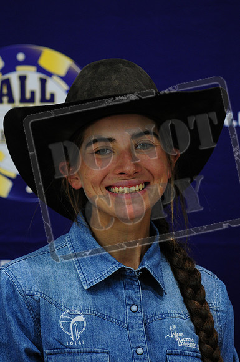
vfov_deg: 14.4
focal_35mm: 142
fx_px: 1429
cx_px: 120
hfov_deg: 9.6
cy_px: 181
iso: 640
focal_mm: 95
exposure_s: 1/125
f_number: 4.2
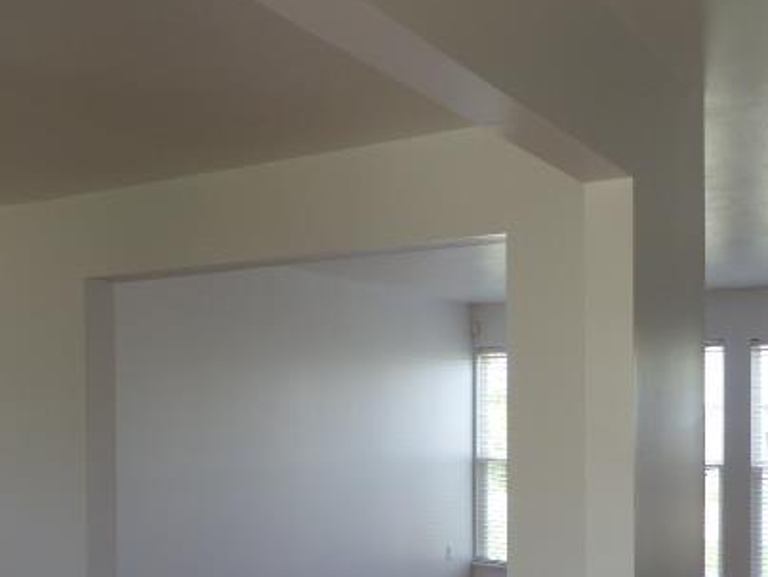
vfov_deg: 31.0
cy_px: 432
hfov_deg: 40.9
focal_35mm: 46
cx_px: 290
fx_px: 1021
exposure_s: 1/80
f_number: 3.5
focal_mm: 5
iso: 100
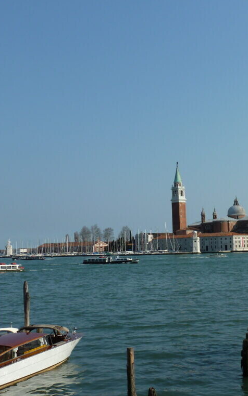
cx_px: 195
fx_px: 617
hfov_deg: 22.5
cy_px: 197
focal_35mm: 57
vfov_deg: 35.7
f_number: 5.6
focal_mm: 6.5
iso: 80
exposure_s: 1/400
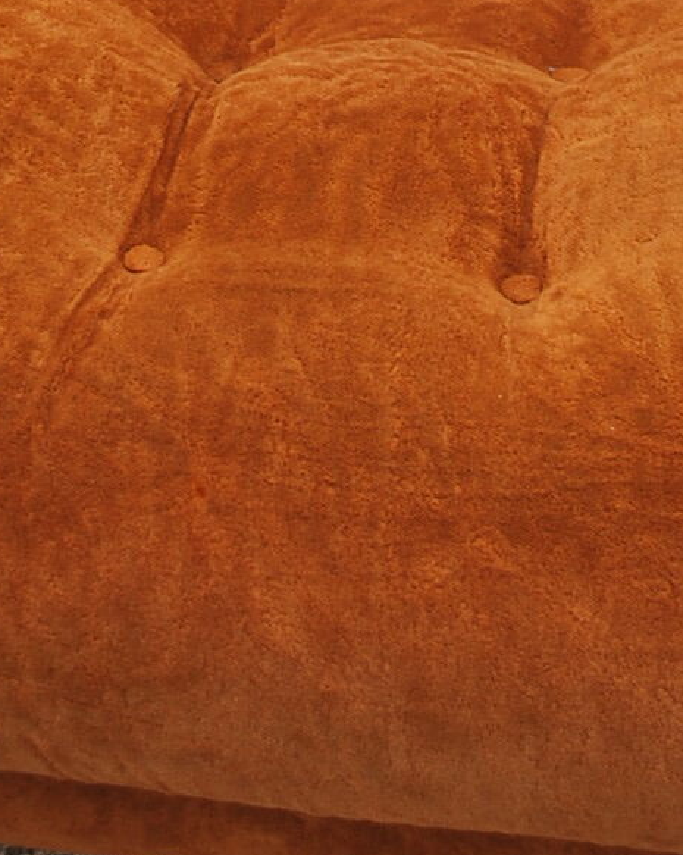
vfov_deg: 15.2
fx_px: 3085
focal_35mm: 122
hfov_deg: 12.6
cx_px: 367
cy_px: -181
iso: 200
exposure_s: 1/50
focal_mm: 26
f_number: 4.2
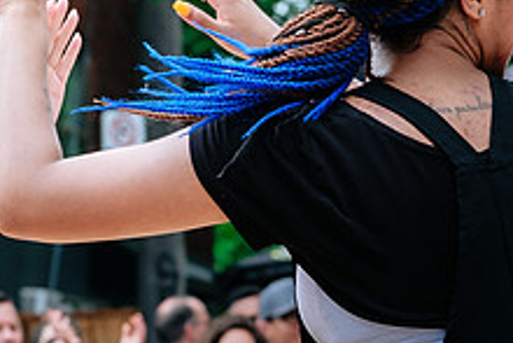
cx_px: 75
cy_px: 204
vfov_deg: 6.9
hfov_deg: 10.3
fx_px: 2823
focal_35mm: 198
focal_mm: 50
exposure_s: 1/640
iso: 200
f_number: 4
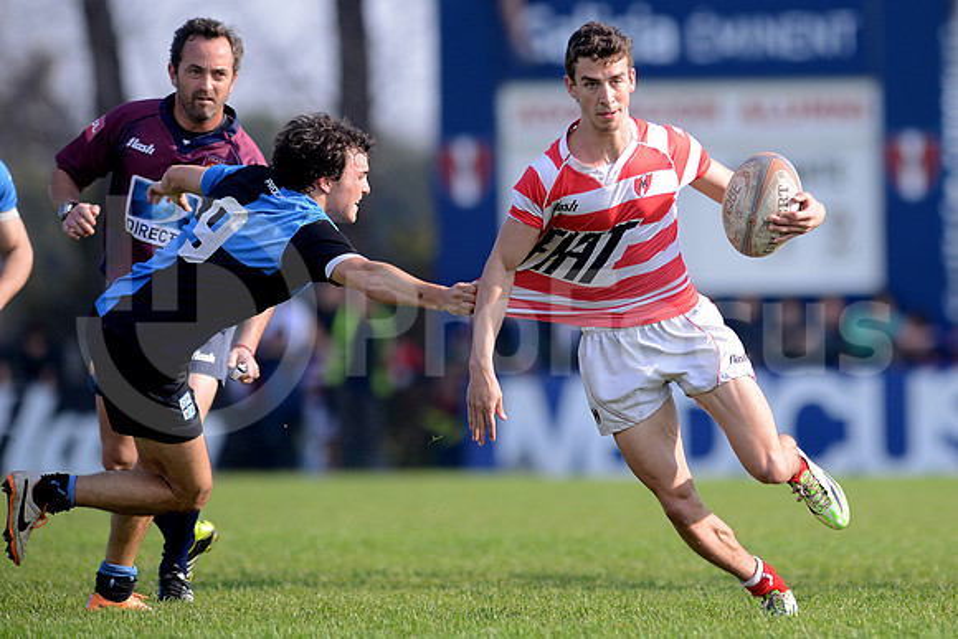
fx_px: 11179
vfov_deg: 3.3
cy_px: 320
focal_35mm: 420
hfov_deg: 4.9
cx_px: 479
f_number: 4
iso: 560
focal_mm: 420
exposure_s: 1/1600
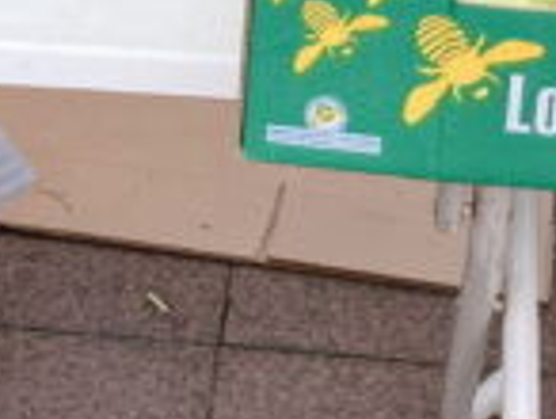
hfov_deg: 17.0
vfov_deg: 12.3
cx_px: 168
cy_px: -194
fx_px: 1850
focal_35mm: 115
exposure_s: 1/100
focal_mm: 3.99
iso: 50
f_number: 1.8
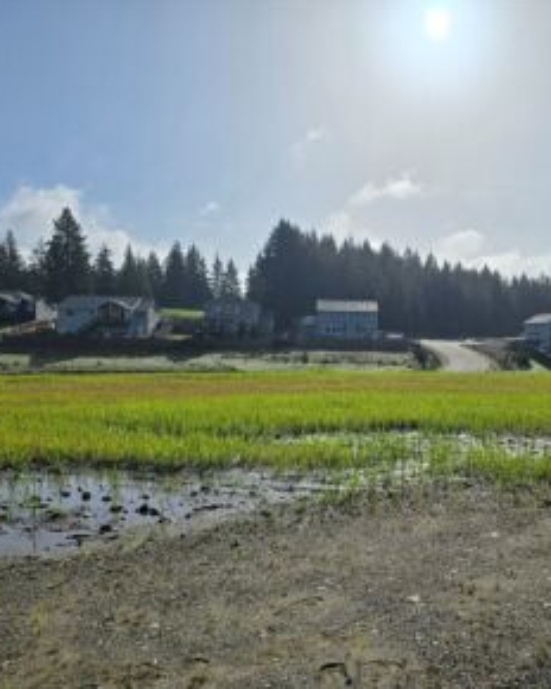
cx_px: 363
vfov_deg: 57.2
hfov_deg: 46.4
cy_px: 347
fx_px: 632
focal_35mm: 31
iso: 12
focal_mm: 6.3
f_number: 1.7
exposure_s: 1/4237
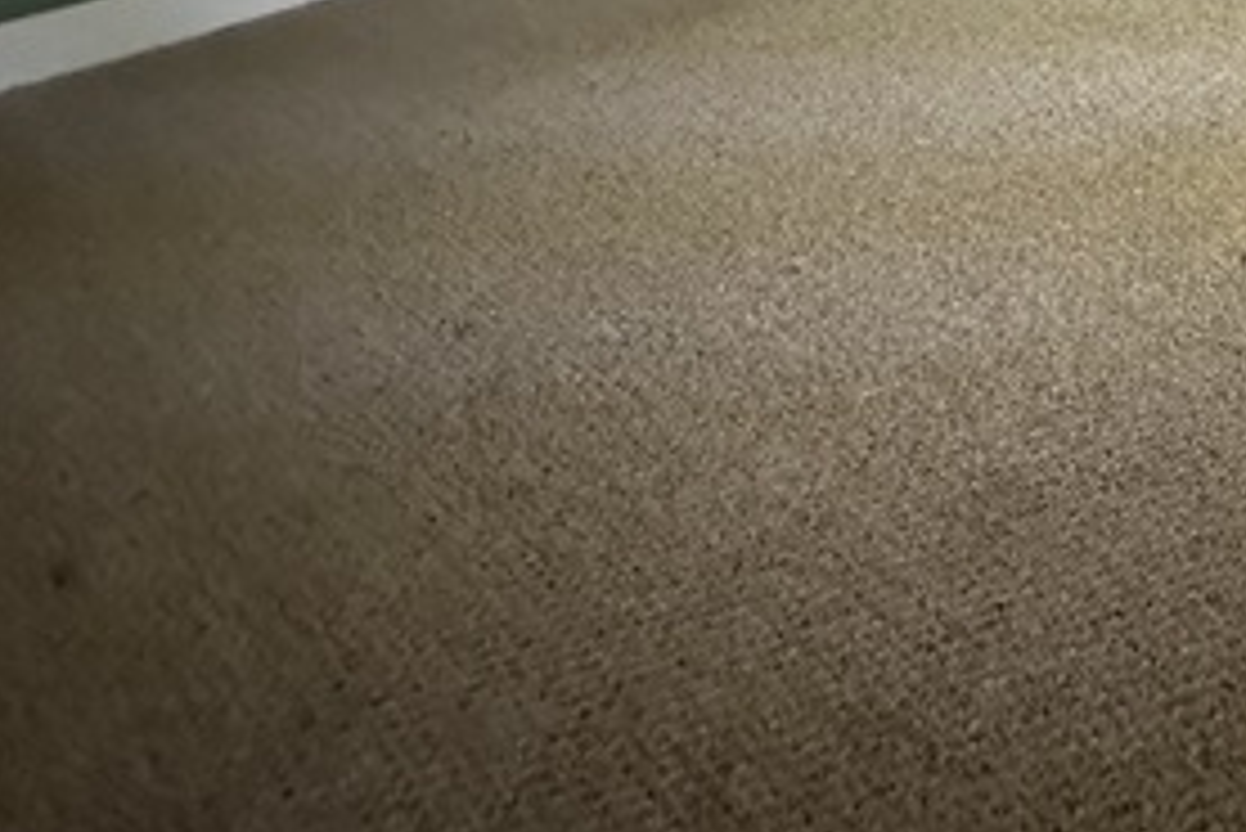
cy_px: -261
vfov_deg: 29.9
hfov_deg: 49.0
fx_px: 1212
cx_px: 1104
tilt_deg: -6.0
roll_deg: +7.3
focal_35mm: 35
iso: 1250
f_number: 2.2
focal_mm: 2.22
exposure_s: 1/60
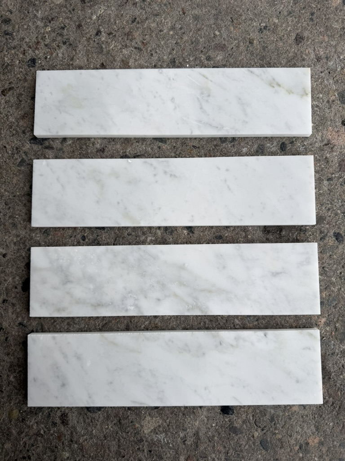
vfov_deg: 71.6
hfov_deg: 56.8
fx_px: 319
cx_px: 172
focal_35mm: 24
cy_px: 230
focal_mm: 6.76
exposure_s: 1/849
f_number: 1.78
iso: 80
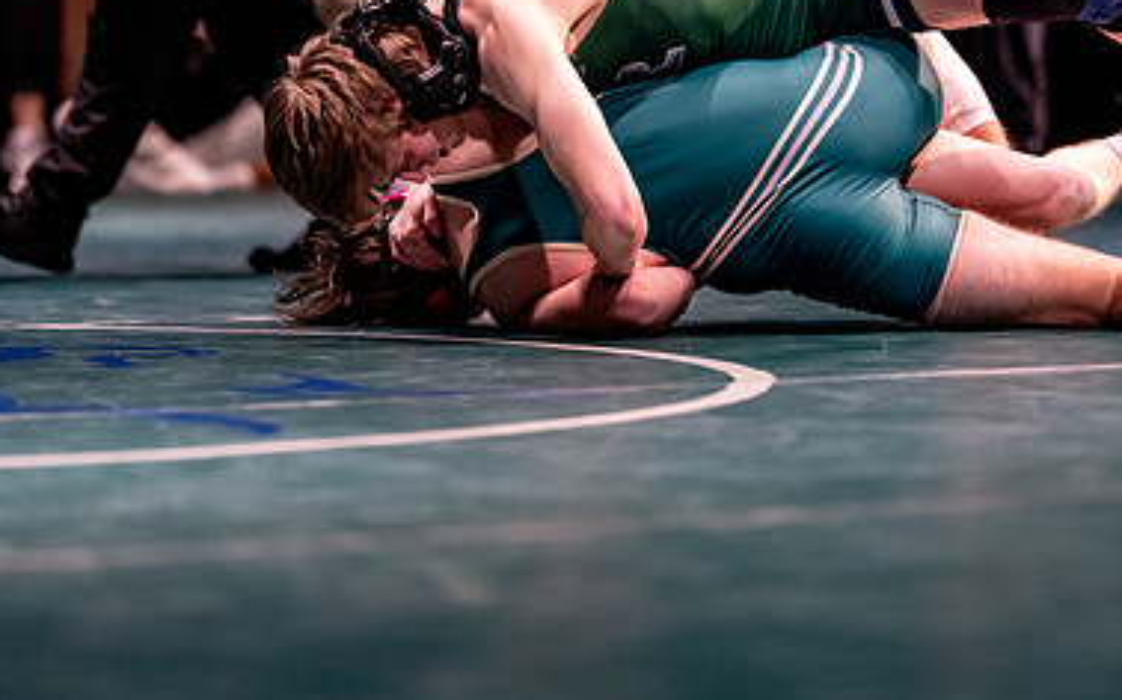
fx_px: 6909
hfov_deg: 9.3
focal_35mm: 226
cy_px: 98
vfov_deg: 5.8
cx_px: 659
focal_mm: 135
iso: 2000
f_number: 1.8
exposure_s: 1/800
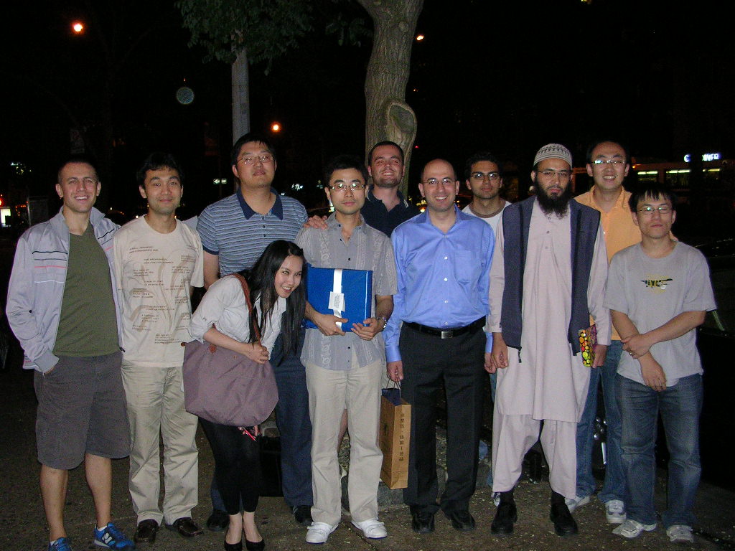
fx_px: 807
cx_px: 368
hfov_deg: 49.0
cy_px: 276
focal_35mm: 38
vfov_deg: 37.7
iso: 200
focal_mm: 5.8
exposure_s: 1/60.1
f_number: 2.8
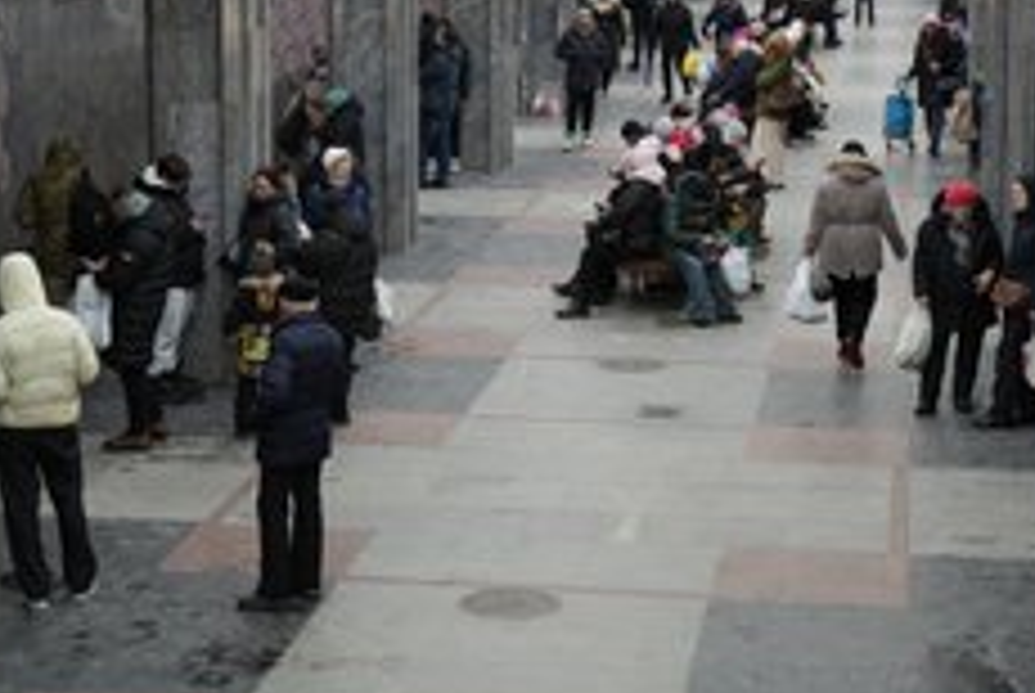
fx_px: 2648
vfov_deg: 14.9
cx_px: 490
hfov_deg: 22.1
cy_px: 182
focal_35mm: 92
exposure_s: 1/60
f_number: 2.8
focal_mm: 53
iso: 500
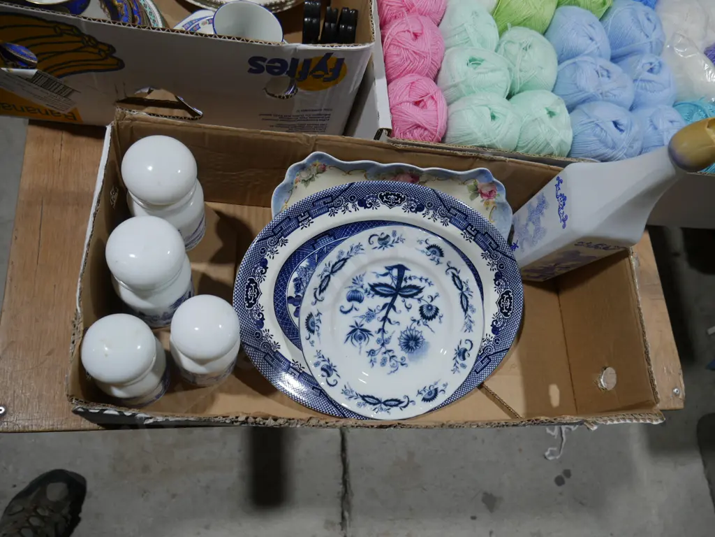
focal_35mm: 28
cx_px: 358
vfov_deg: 49.7
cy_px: 268
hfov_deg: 63.4
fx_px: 578
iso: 200
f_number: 4
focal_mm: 14
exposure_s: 1/125
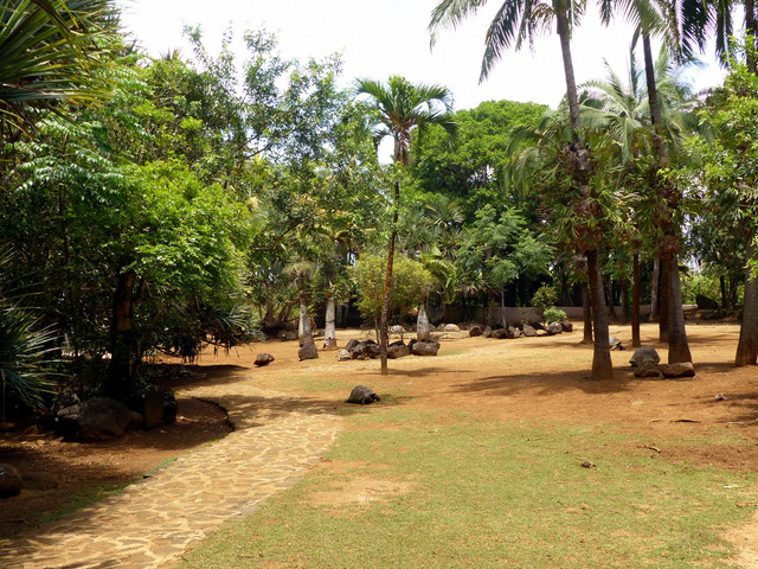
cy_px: 284
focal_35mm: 41
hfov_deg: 45.8
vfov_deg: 35.1
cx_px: 379
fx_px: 898
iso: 200
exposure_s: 1/400
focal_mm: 7.4
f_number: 4
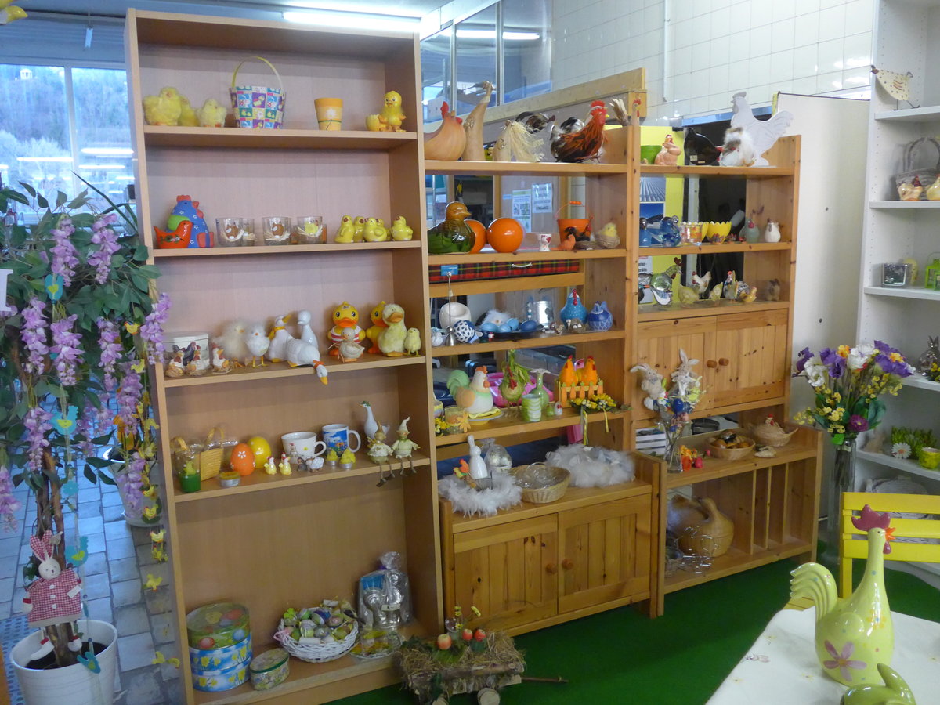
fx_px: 787
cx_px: 470
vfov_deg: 48.2
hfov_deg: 61.7
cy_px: 352
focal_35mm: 29
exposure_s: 1/100
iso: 800
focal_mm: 6
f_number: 2
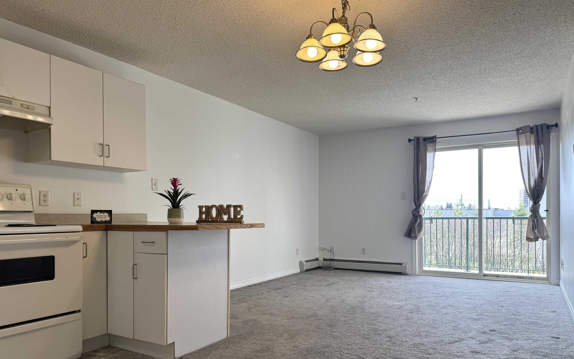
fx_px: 407
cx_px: 292
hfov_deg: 70.4
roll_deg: +0.9
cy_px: 214
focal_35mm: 26
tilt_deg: +0.9
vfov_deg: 47.4
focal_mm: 6.76
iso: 64
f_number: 1.78
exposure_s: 1/251
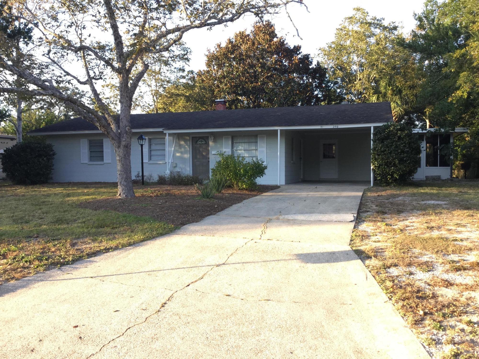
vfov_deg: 45.4
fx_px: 429
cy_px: 180
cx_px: 240
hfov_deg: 58.4
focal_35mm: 31
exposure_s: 1/120
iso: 32
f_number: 2.4
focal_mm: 3.3
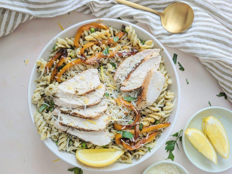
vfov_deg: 56.8
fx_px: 161
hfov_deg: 71.6
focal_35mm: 24
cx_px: 116
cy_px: 87
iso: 69
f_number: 1.68
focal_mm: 6.9
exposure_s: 1/43.6
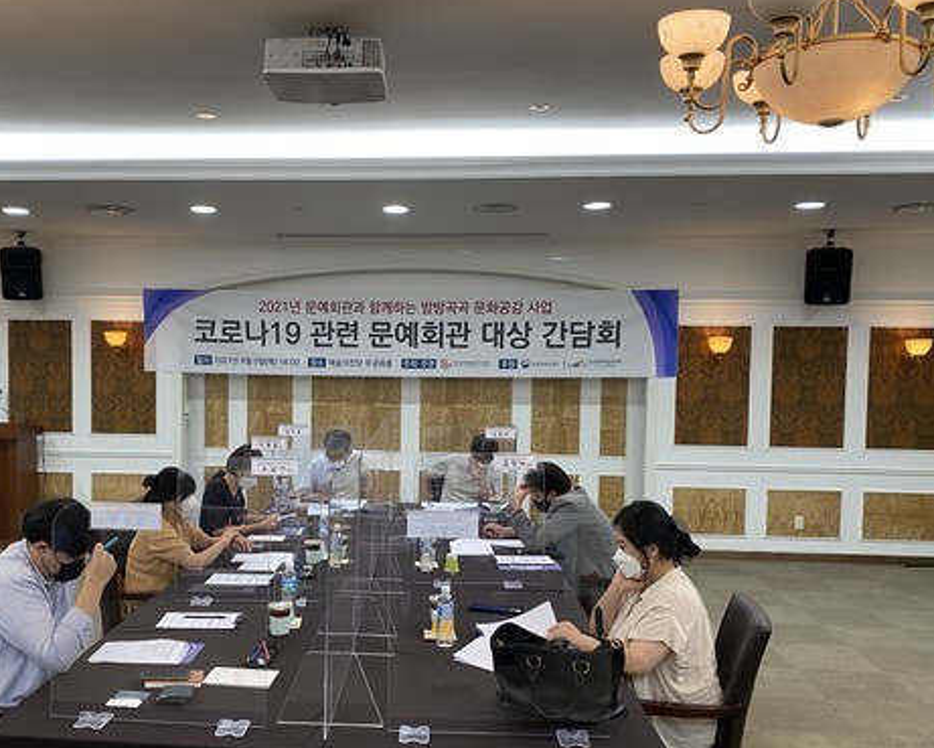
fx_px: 912
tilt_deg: -3.3
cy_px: 414
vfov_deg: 44.5
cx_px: 391
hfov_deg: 54.0
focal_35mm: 33
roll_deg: -1.3
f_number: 1.8
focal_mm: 4.25
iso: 80
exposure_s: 1/60
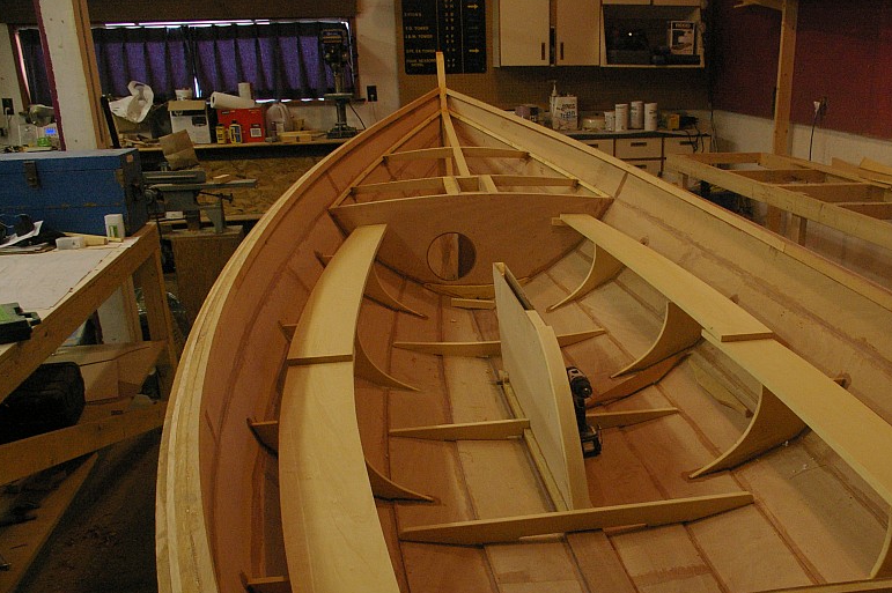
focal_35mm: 35
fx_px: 867
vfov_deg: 37.5
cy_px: 383
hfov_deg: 53.9
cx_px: 551
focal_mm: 18
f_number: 8
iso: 1600
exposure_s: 1/20
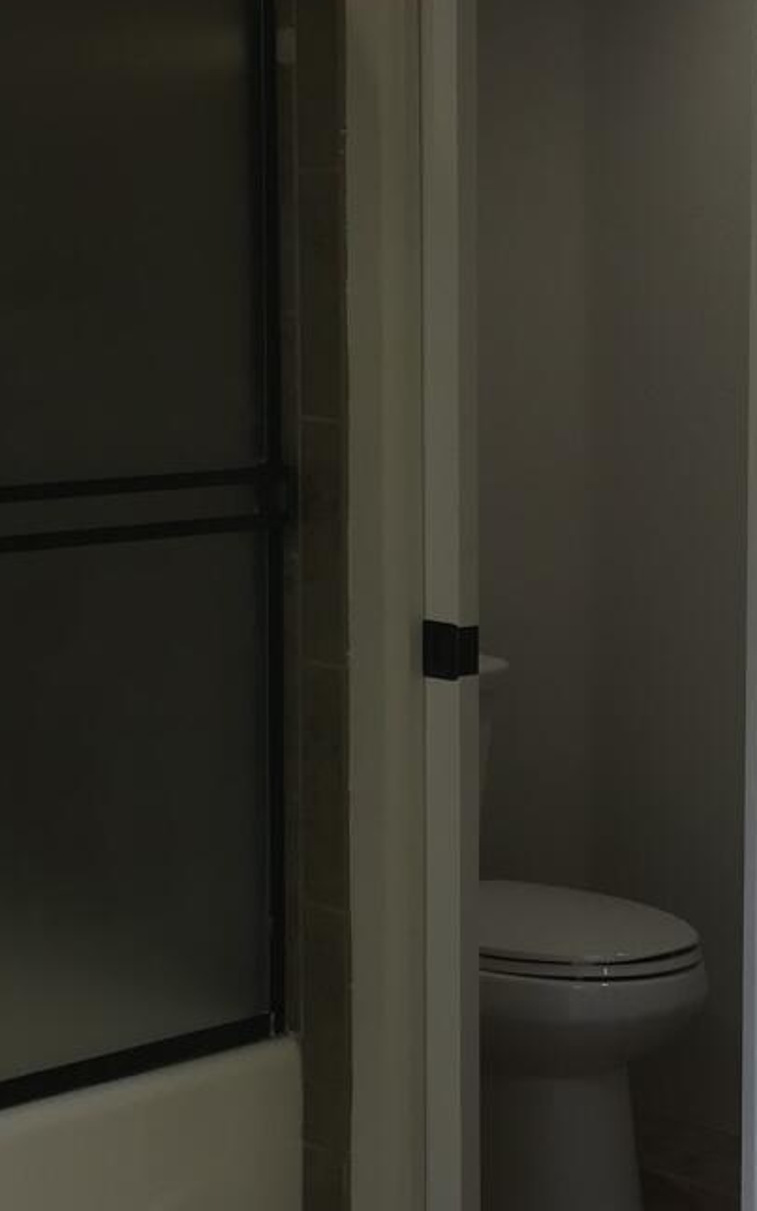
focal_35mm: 92
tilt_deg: -4.9
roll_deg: +0.6
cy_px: 475
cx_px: 400
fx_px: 3038
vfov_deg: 22.5
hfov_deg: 14.2
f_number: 1.8
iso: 40
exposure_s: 1/30
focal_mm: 3.99
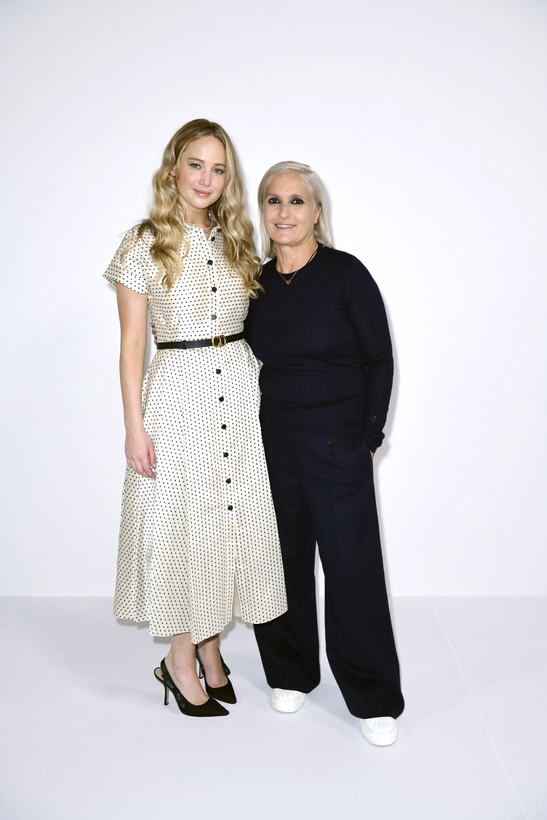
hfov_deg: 36.9
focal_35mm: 36
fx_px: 820
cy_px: 410
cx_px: 274
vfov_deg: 53.1
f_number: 5.6
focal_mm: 36
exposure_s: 1/160
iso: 800
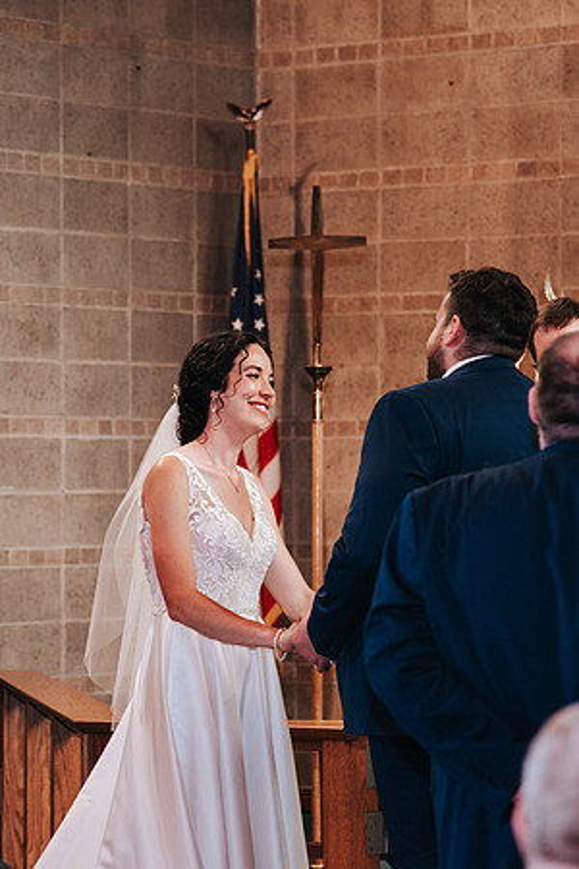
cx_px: 235
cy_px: 434
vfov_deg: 11.4
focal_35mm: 180
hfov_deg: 7.6
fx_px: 4339
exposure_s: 1/200
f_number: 4
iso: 1000
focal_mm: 120
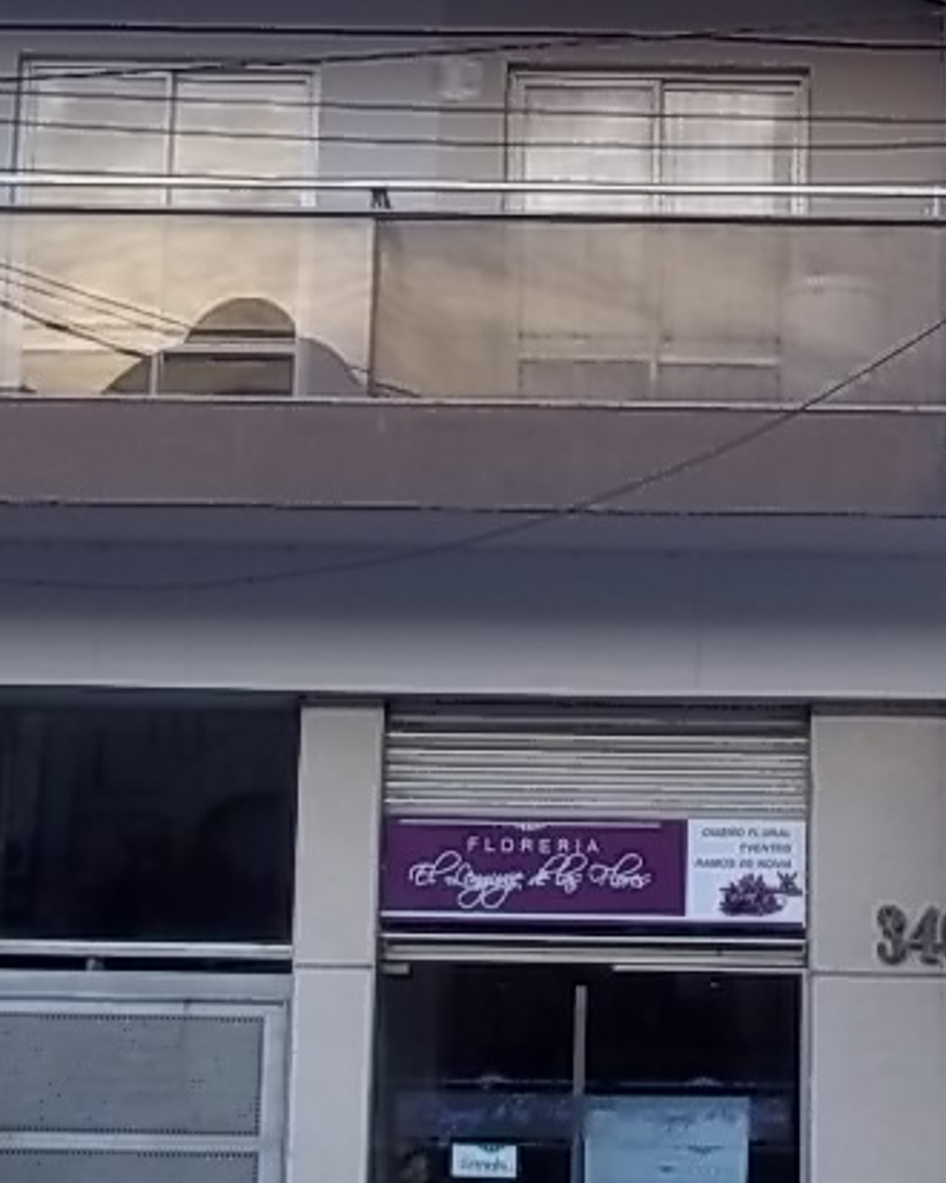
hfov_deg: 14.1
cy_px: 183
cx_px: 665
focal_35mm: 109
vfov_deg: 17.4
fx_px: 3818
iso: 80
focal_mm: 6.5
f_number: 3.1
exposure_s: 1/50
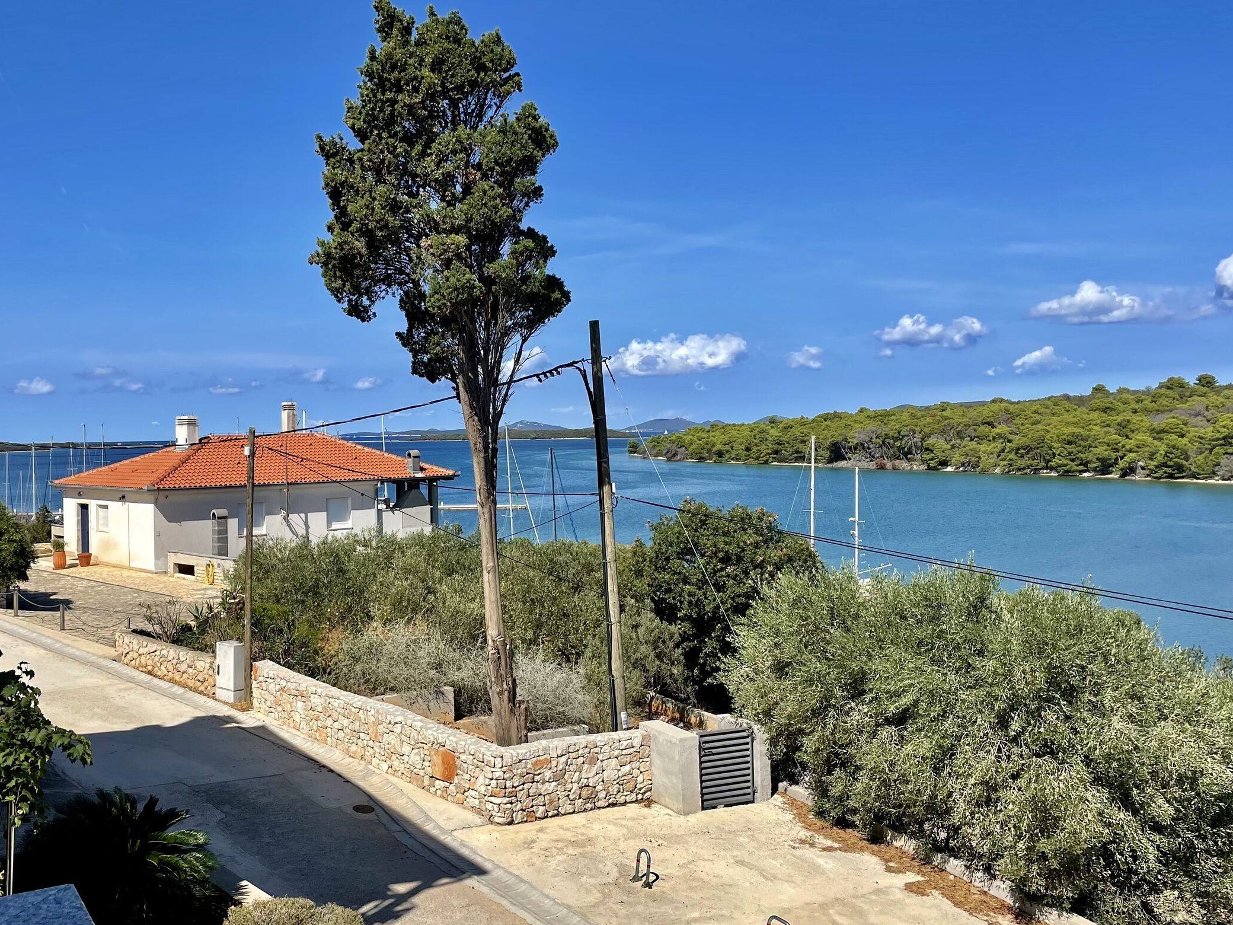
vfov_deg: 40.7
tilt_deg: +0.2
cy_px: 441
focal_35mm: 35
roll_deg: +1.1
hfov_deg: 52.3
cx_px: 491
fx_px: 1247
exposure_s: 1/5051
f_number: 1.6
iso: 32
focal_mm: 4.2
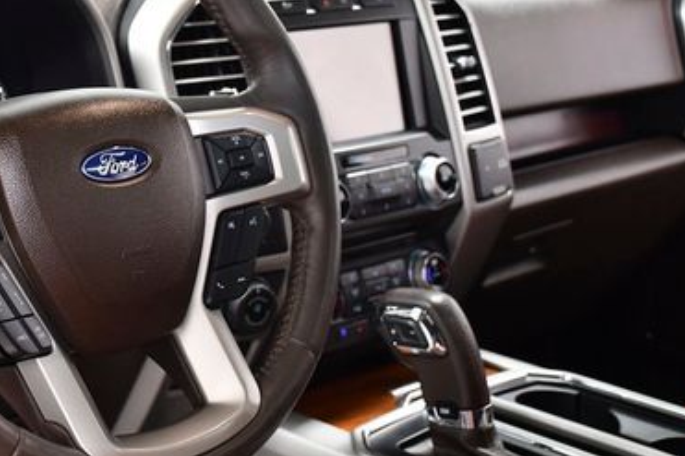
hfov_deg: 28.5
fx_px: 1312
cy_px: 184
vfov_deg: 19.7
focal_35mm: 69
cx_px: 114
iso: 1250
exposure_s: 1/100
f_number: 4
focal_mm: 27
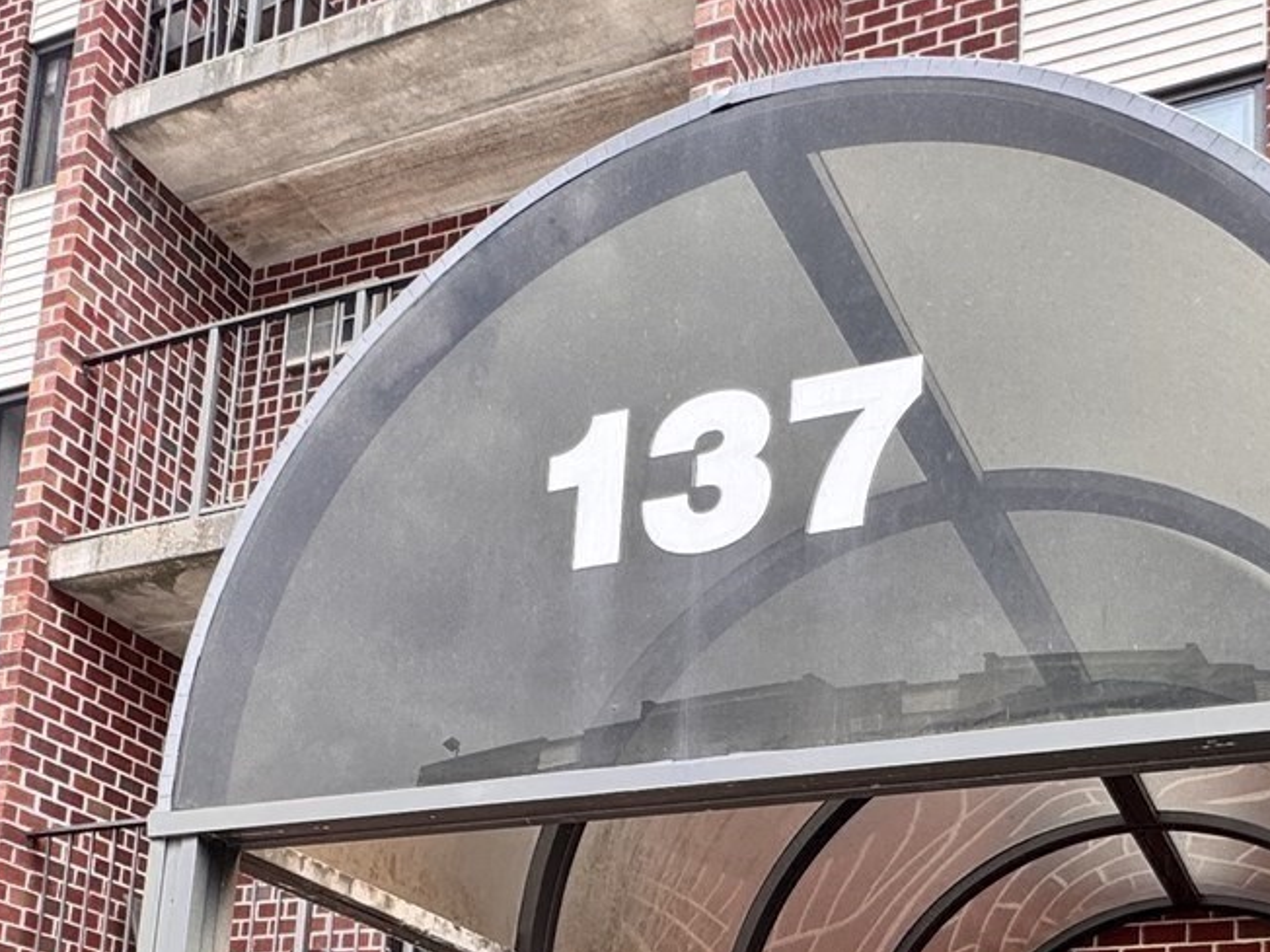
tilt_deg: +7.9
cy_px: 1104
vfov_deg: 29.0
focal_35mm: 44
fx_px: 1614
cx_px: 756
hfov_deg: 42.8
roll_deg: -2.3
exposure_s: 1/285
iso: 40
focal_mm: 2.22
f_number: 2.2
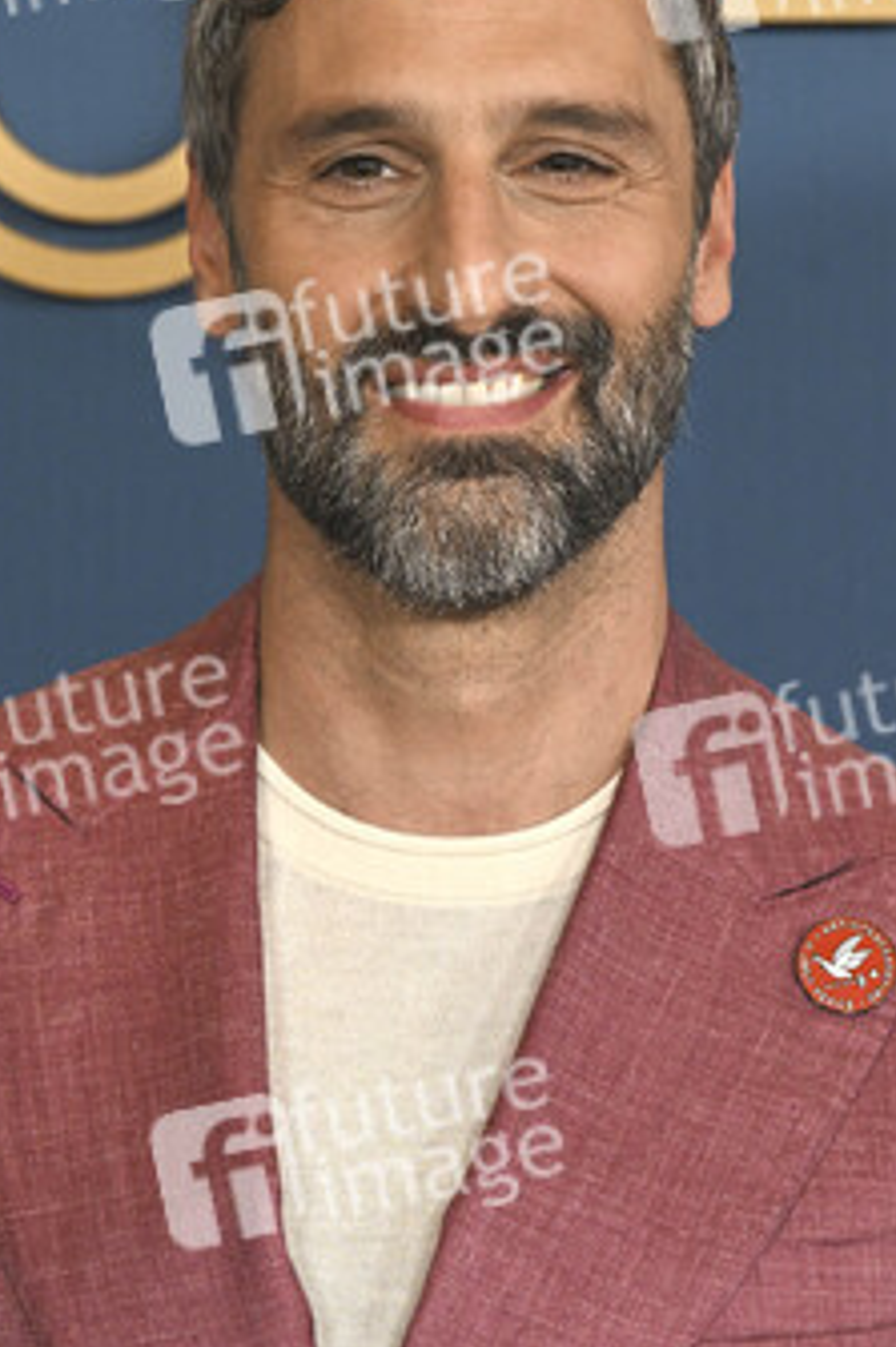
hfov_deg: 8.5
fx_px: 6016
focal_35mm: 161
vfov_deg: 12.8
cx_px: 474
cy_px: 551
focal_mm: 135
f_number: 5.6
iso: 2000
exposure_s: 1/320
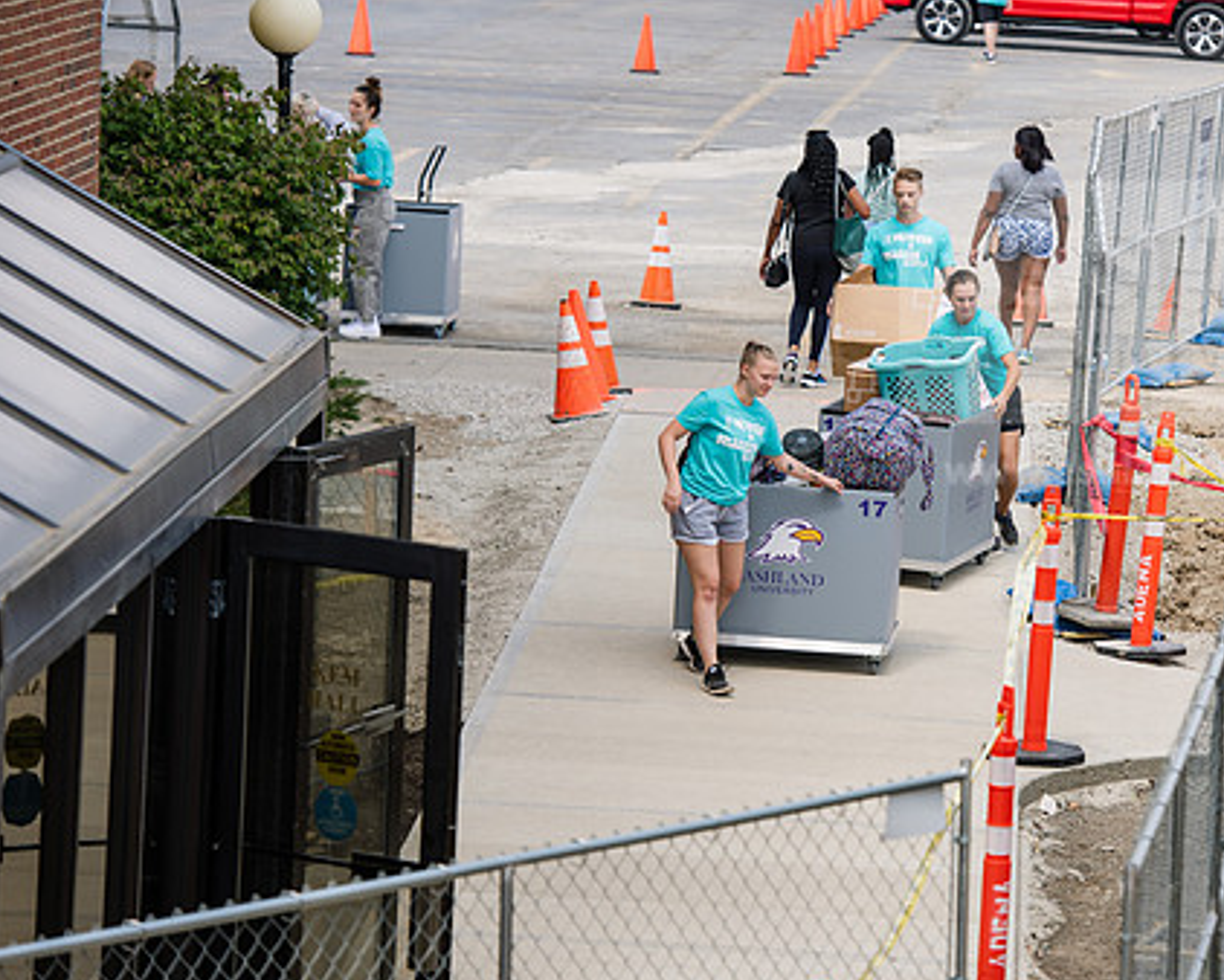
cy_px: 532
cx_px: 812
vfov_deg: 8.9
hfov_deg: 11.1
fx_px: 6306
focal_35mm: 174
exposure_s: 1/400
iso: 100
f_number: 4
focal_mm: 135
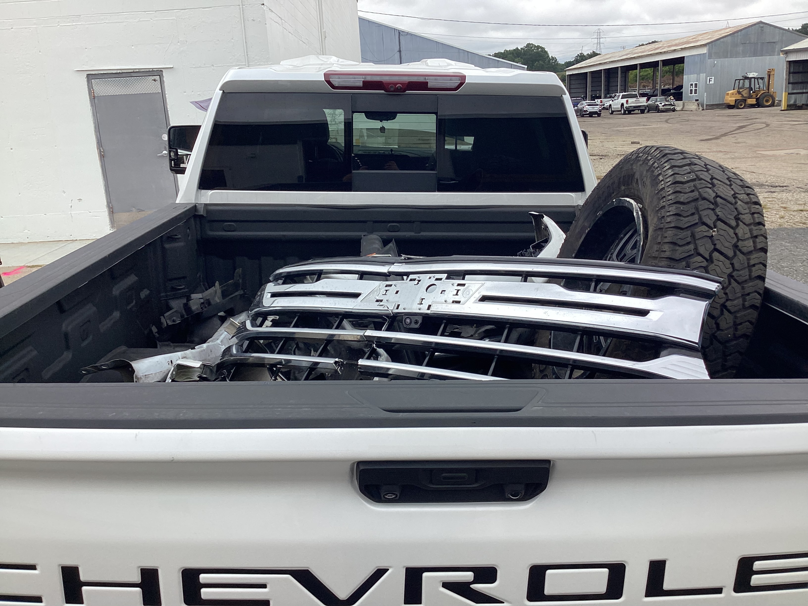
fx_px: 724
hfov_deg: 58.4
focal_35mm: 31
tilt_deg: -17.2
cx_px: 404
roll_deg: +2.7
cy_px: 303
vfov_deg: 45.4
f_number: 2.4
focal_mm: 3.3
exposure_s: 1/307
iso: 25
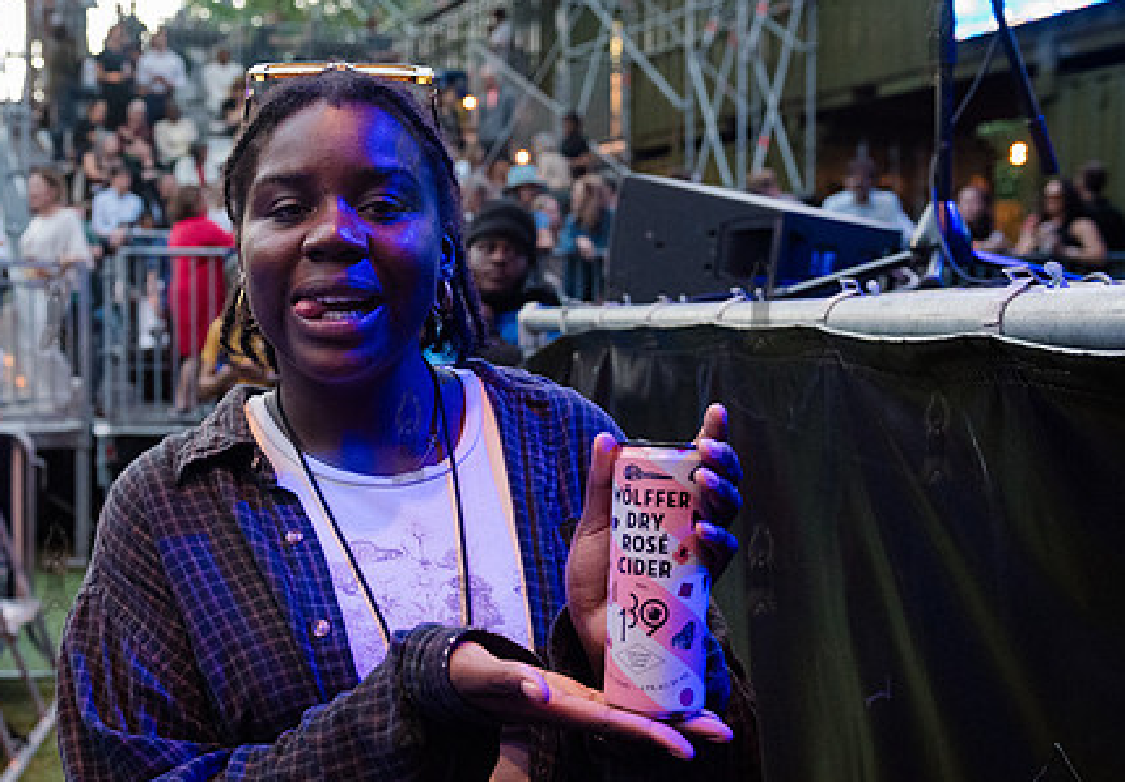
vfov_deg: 31.4
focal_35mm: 44
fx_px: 1393
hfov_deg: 43.3
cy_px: 404
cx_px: 364
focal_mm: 29
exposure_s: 1/250
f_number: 3.2
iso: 5000
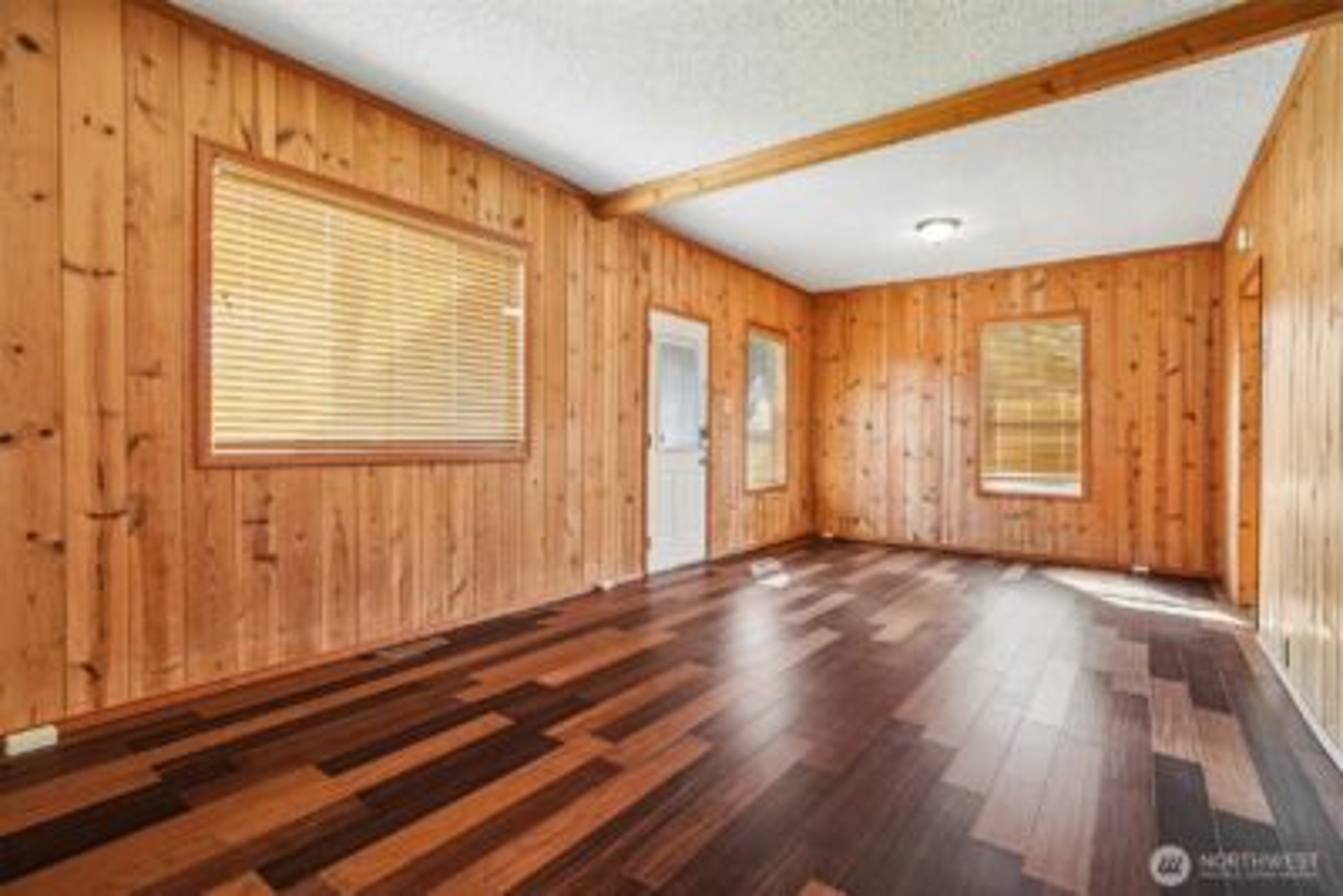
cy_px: 448
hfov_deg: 96.7
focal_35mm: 16
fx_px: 597
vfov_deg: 73.8
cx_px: 672
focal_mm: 16
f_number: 8
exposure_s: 1/25
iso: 1600
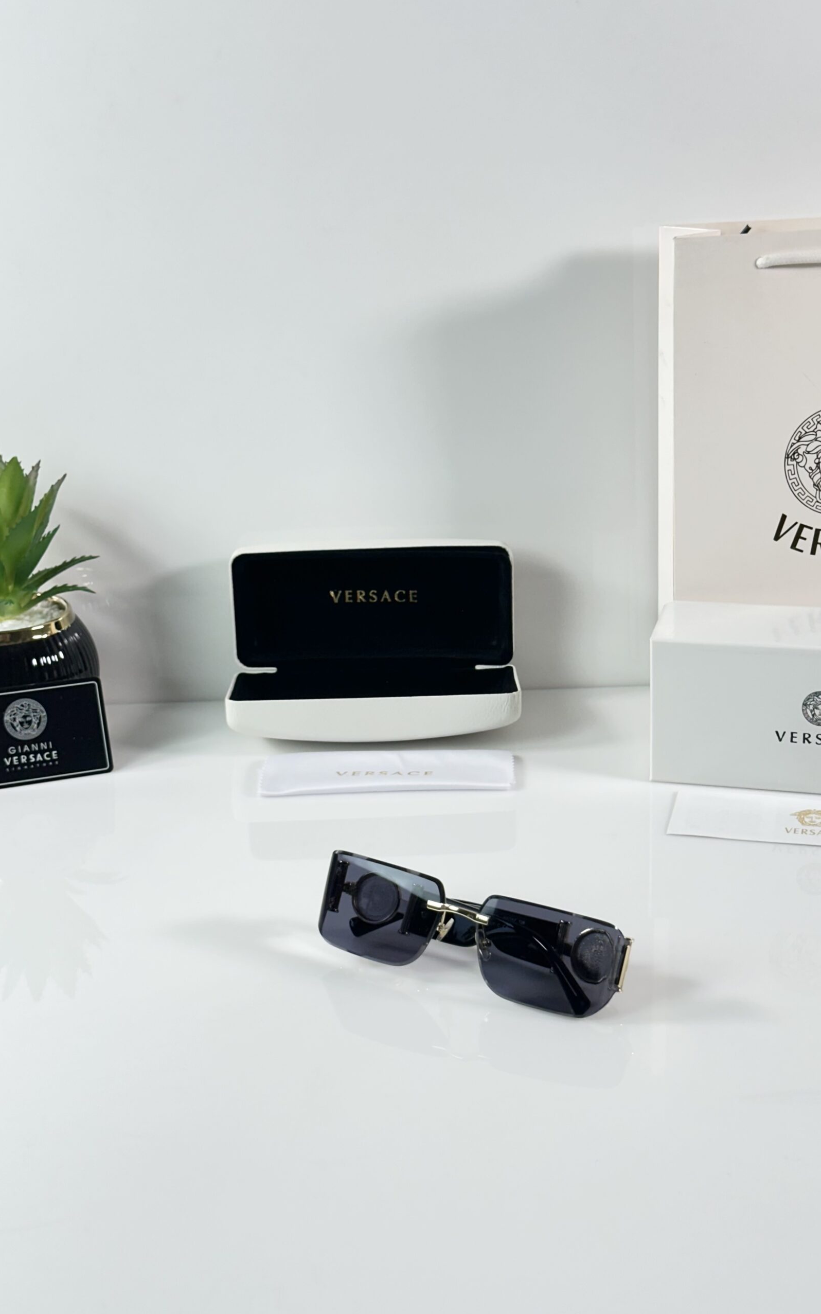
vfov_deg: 39.6
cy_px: 656
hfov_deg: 25.3
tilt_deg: -20.3
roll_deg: +1.5
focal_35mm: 51
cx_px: 459
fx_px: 1826
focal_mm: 6.86
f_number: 1.78
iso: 80
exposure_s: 1/100
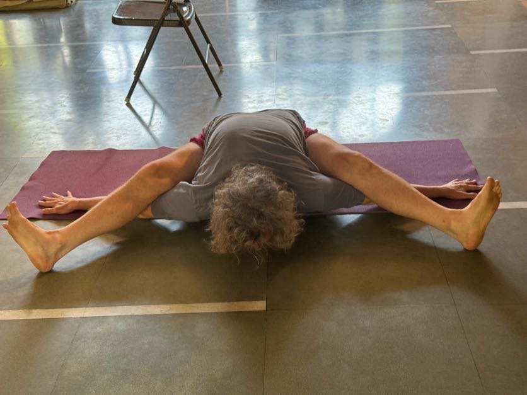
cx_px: 264
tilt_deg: -28.3
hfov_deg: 39.7
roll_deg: +3.0
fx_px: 731
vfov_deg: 30.3
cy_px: 198
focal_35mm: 48
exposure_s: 1/60
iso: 160
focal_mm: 6.86
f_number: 1.78
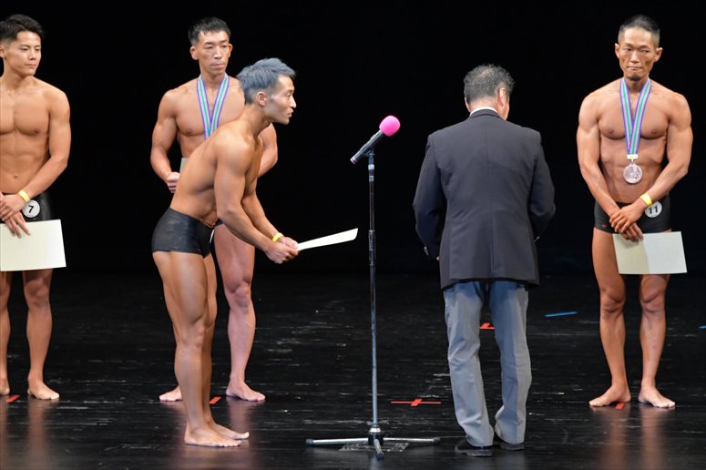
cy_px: 235
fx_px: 5292
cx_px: 353
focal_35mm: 270
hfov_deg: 7.6
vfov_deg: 5.1
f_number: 5.6
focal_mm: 180
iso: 3200
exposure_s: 1/400
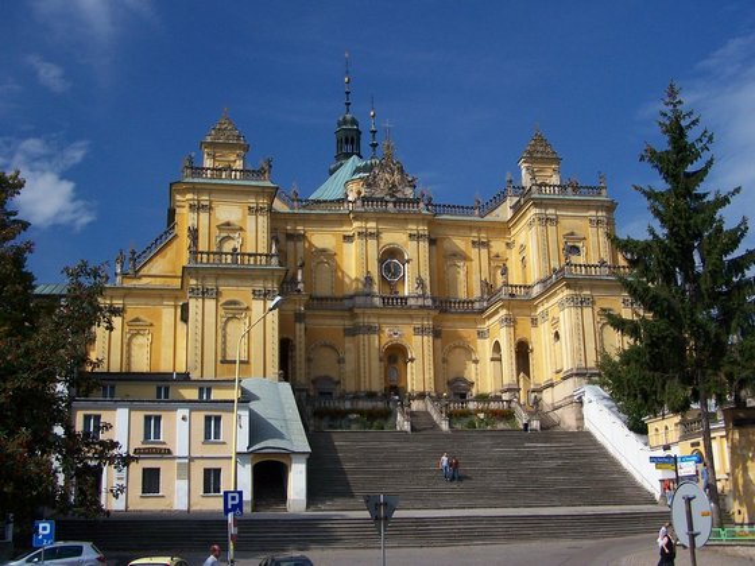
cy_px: 283
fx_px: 938
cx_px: 378
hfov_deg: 43.9
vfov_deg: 33.6
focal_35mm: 43
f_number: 2.9
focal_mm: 7.1
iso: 100
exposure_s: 1/500
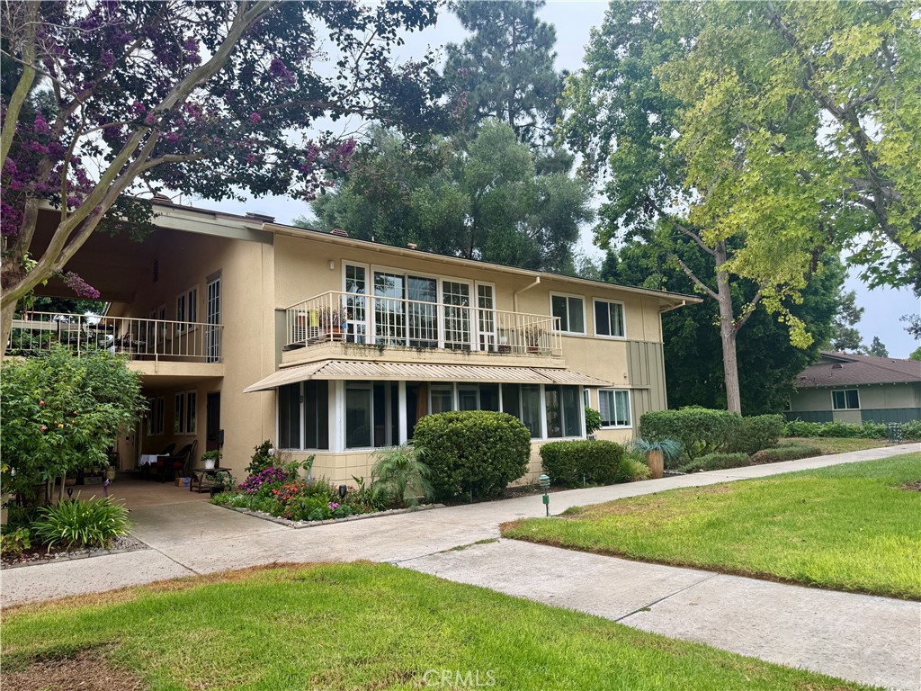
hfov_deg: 71.6
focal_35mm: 24
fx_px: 639
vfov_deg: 56.8
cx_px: 460
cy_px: 346
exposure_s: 1/532
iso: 100
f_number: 1.78
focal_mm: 6.76
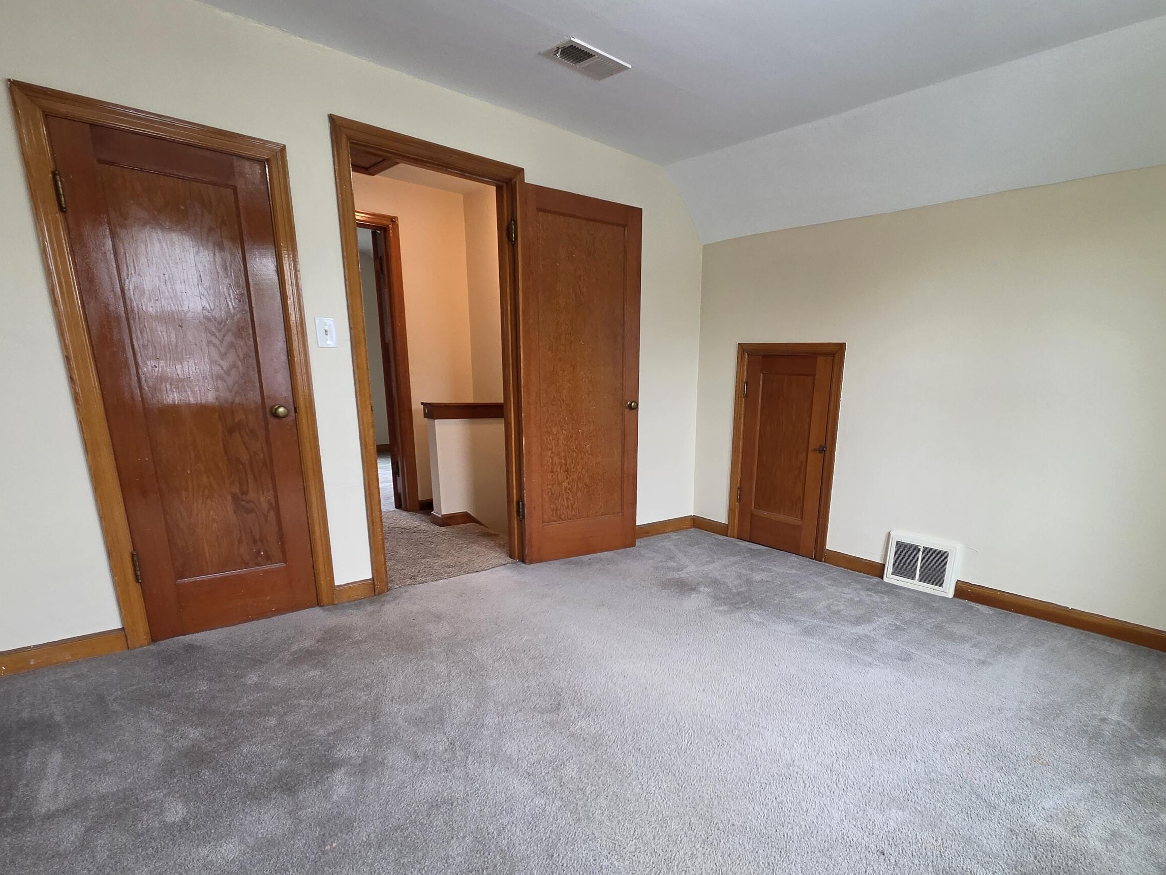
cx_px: 655
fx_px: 573
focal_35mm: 17
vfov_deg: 73.4
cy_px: 551
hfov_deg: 90.6
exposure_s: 1/120
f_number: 2.2
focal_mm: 2.2
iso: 320
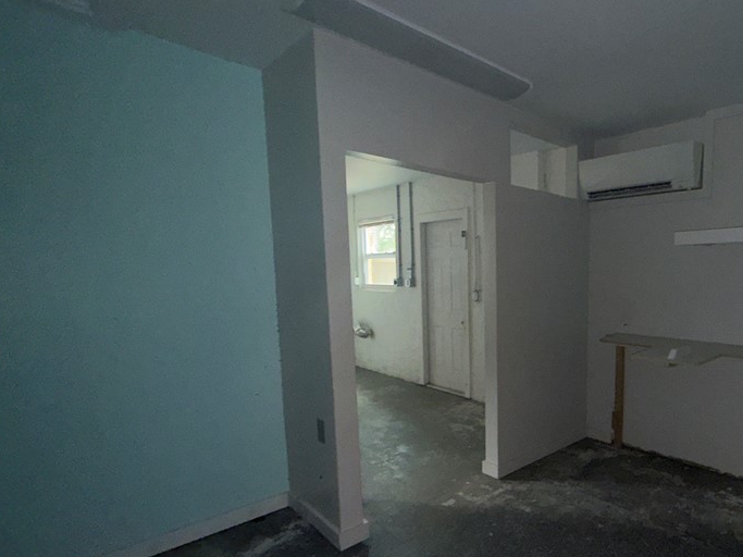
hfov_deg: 74.3
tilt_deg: -7.2
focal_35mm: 21
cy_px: 326
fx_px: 451
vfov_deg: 63.0
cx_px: 542
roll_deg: -1.4
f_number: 2.2
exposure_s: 1/60
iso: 160
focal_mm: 2.22
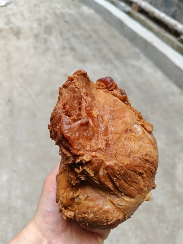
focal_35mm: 27
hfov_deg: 51.3
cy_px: 122
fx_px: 190
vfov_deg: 65.3
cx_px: 92
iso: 64
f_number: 1.95
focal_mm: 5.52
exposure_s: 1/100
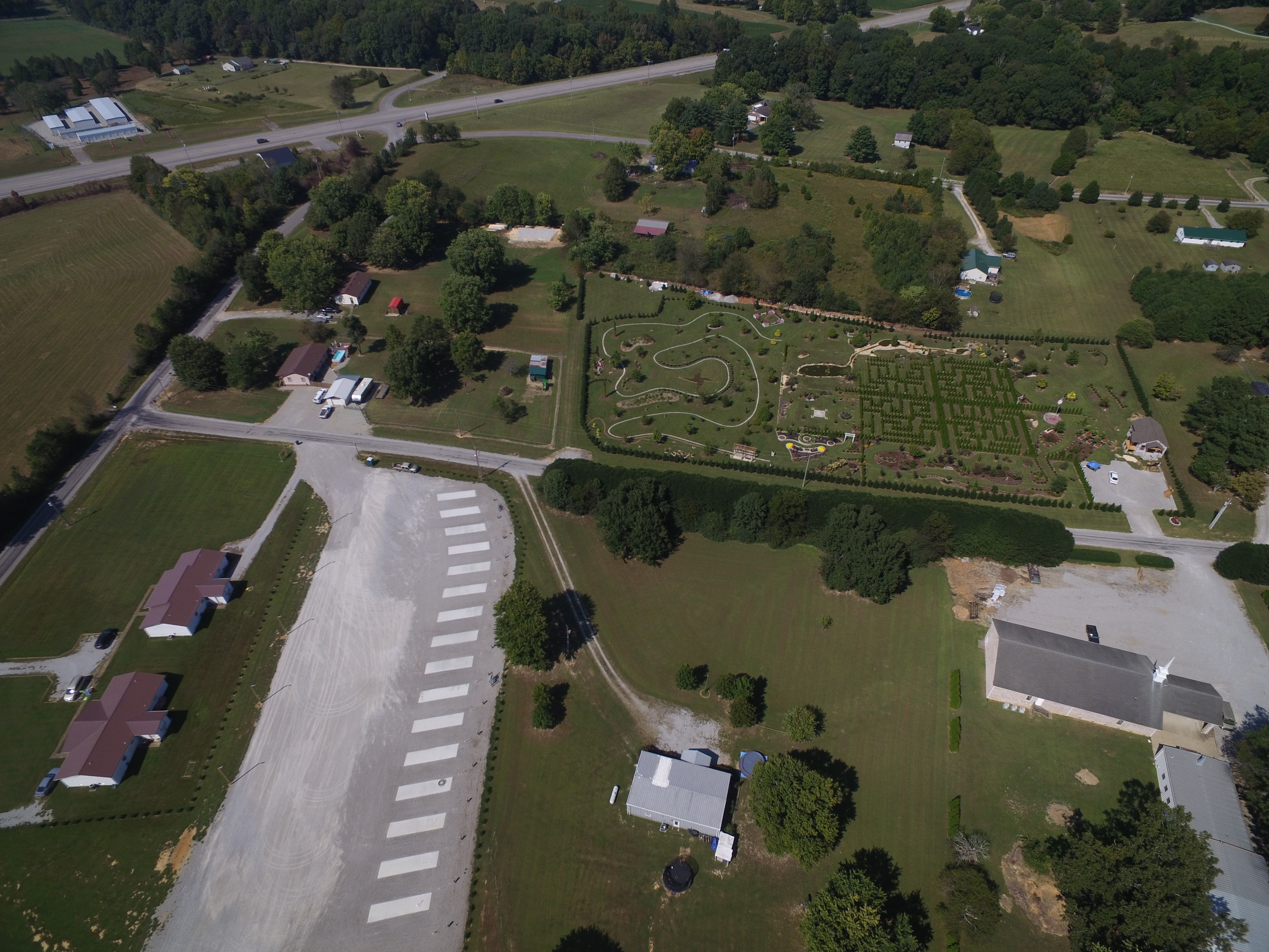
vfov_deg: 66.0
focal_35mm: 20
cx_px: 634
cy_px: 476
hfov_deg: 81.7
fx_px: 733
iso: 100
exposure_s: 1/781
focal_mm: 3.61
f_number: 2.8
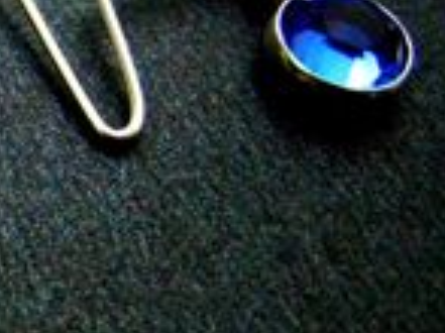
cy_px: 58
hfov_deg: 17.4
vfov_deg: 15.0
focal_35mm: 98
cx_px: -279
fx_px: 1259
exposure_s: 1/412
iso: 1600
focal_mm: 5.4
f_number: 3.5
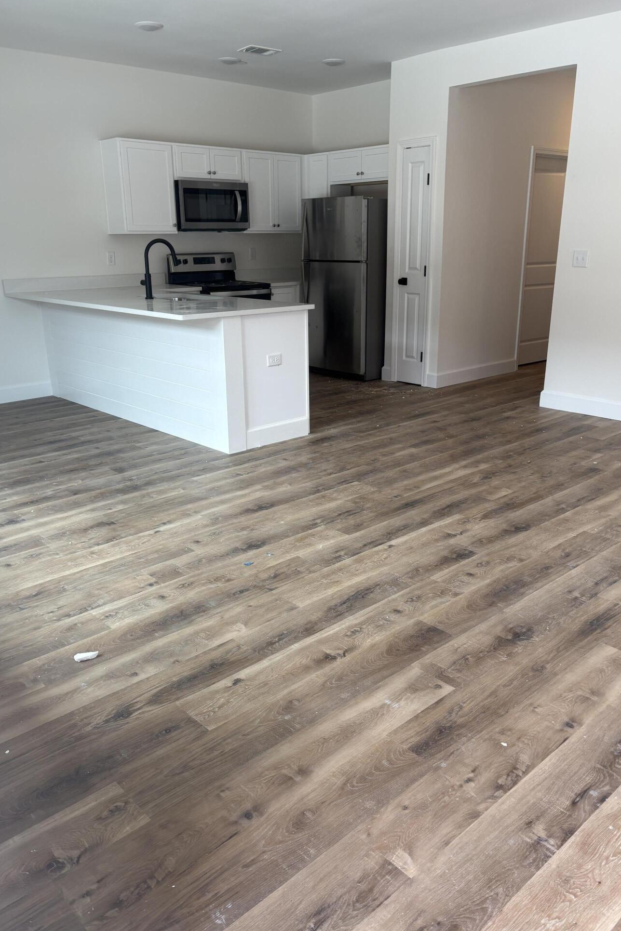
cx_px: 324
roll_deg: -0.2
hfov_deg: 46.4
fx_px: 724
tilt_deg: -17.7
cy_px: 475
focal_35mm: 28
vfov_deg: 65.5
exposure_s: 1/120
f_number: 1.6
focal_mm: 5.96
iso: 50
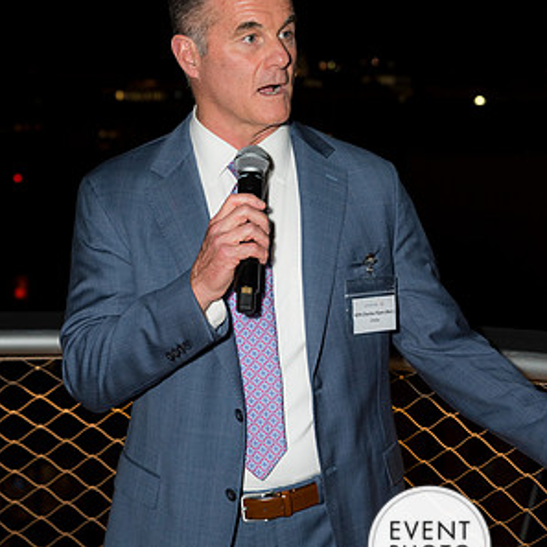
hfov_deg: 19.3
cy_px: 252
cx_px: 274
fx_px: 1609
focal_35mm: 90
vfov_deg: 19.3
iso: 1250
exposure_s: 1/125
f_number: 5.6
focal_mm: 70
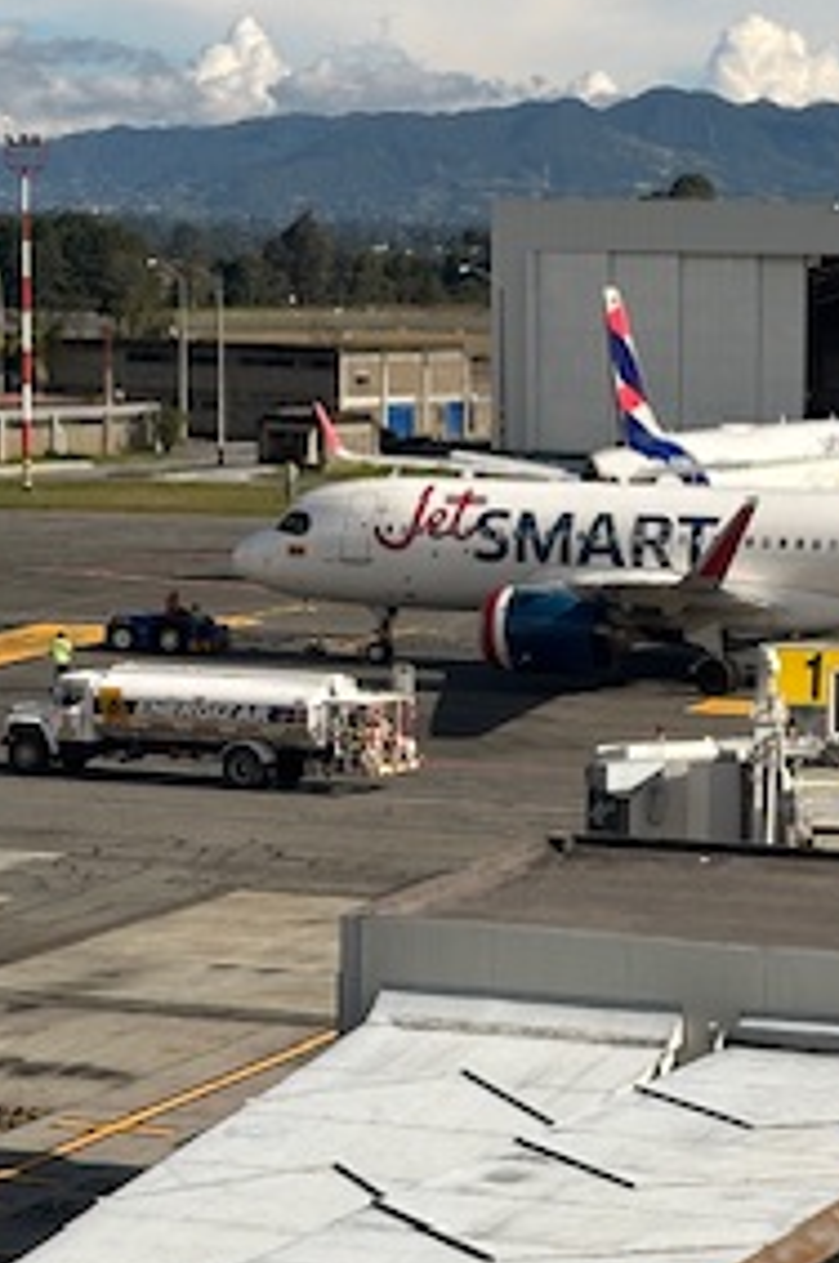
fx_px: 3960
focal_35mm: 113
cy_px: 678
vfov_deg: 18.1
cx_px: 763
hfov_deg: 12.0
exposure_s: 1/1453
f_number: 1.78
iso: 64
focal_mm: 6.86
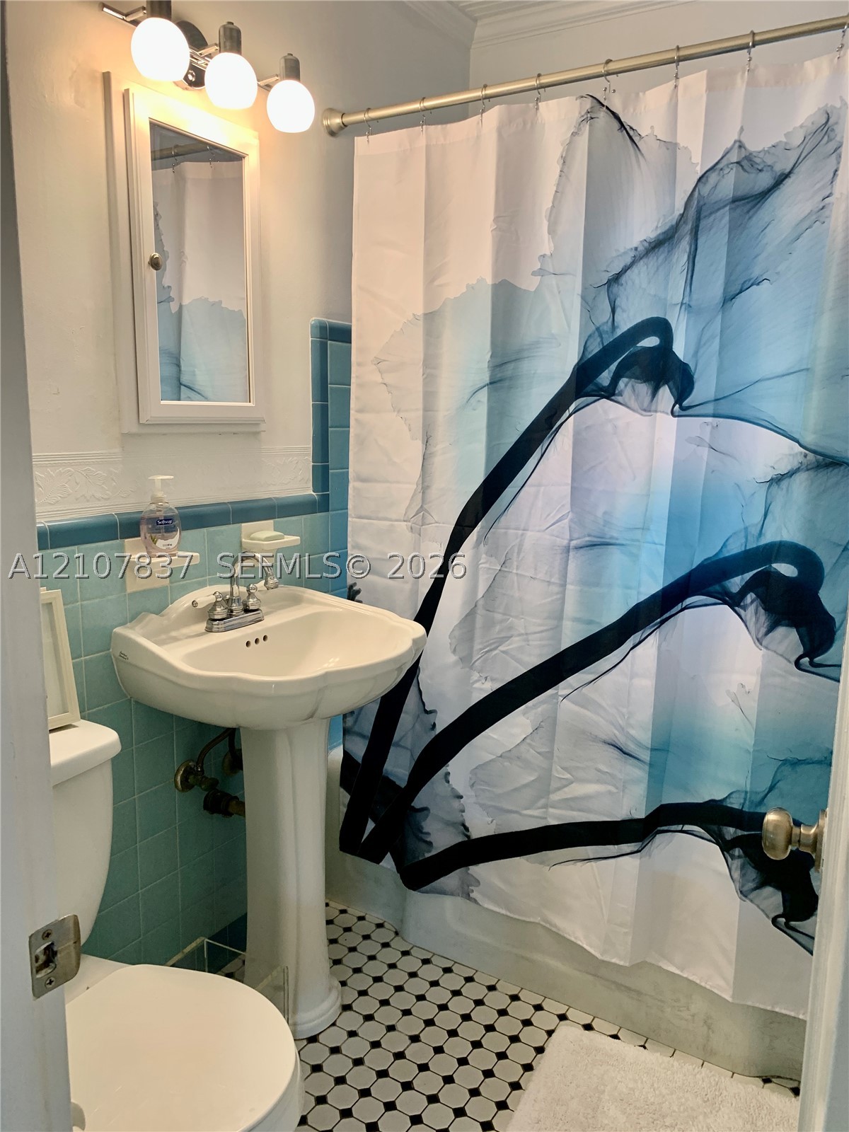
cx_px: 424
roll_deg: -1.1
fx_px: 850
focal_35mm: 26
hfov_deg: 53.1
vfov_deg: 67.3
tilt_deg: -10.8
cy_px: 566
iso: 80
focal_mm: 4.25
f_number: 1.8
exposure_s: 1/60
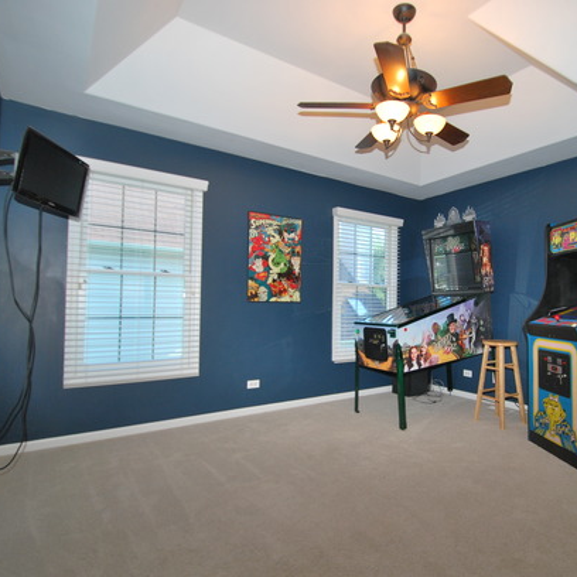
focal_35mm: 20
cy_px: 291
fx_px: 377
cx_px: 366
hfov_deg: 73.4
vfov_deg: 74.8
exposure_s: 1/60
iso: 200
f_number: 4
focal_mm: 10
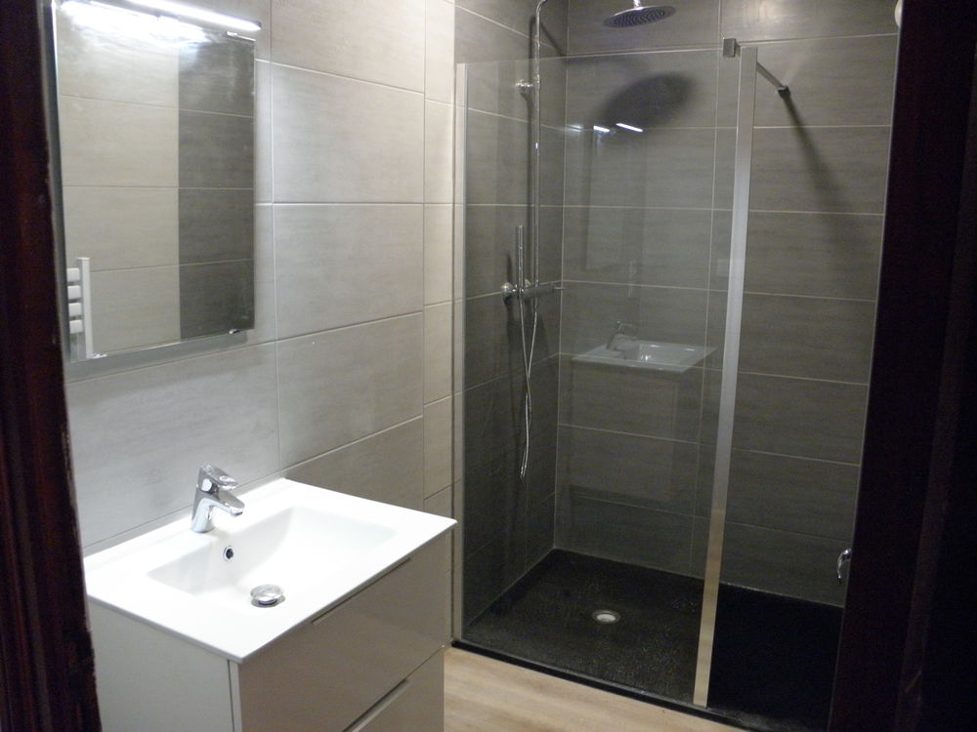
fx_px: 790
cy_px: 366
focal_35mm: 28
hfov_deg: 63.4
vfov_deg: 49.7
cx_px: 488
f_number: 3.5
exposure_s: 1/20
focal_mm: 5
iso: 400
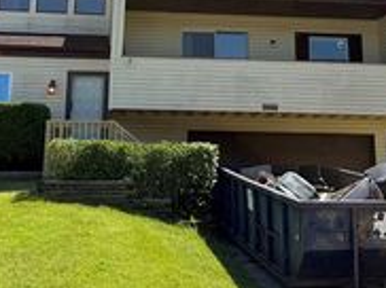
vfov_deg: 21.5
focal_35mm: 66
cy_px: 12
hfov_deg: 29.4
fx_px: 735
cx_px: 201
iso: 80
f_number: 1.78
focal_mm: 6.76
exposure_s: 1/3425
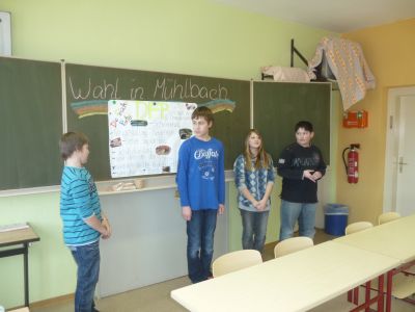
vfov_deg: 46.8
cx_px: 208
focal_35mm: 30
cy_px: 156
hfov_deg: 60.0
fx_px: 360
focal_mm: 5
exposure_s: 1/30
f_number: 3.4
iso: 200
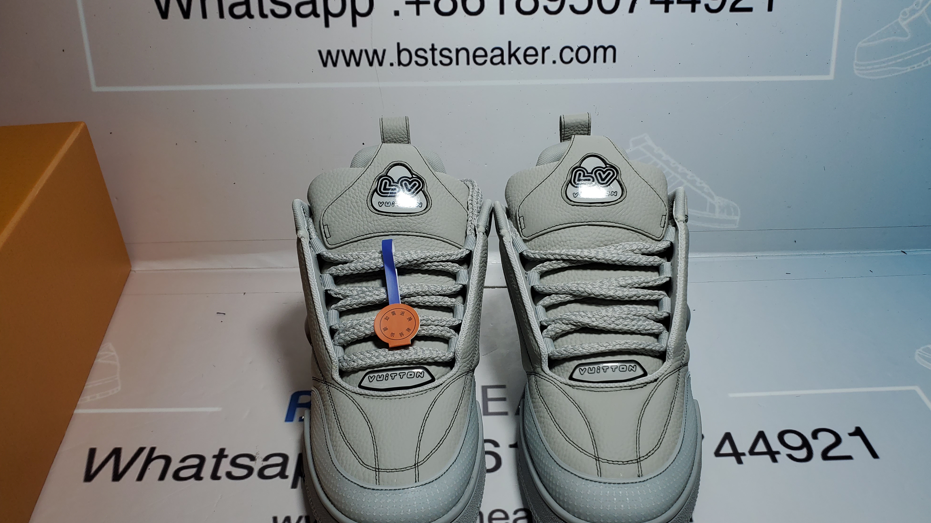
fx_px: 716
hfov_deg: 66.1
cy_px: 277
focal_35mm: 29
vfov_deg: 40.2
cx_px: 471
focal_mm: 4.3
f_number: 2.4
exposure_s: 1/378
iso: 50
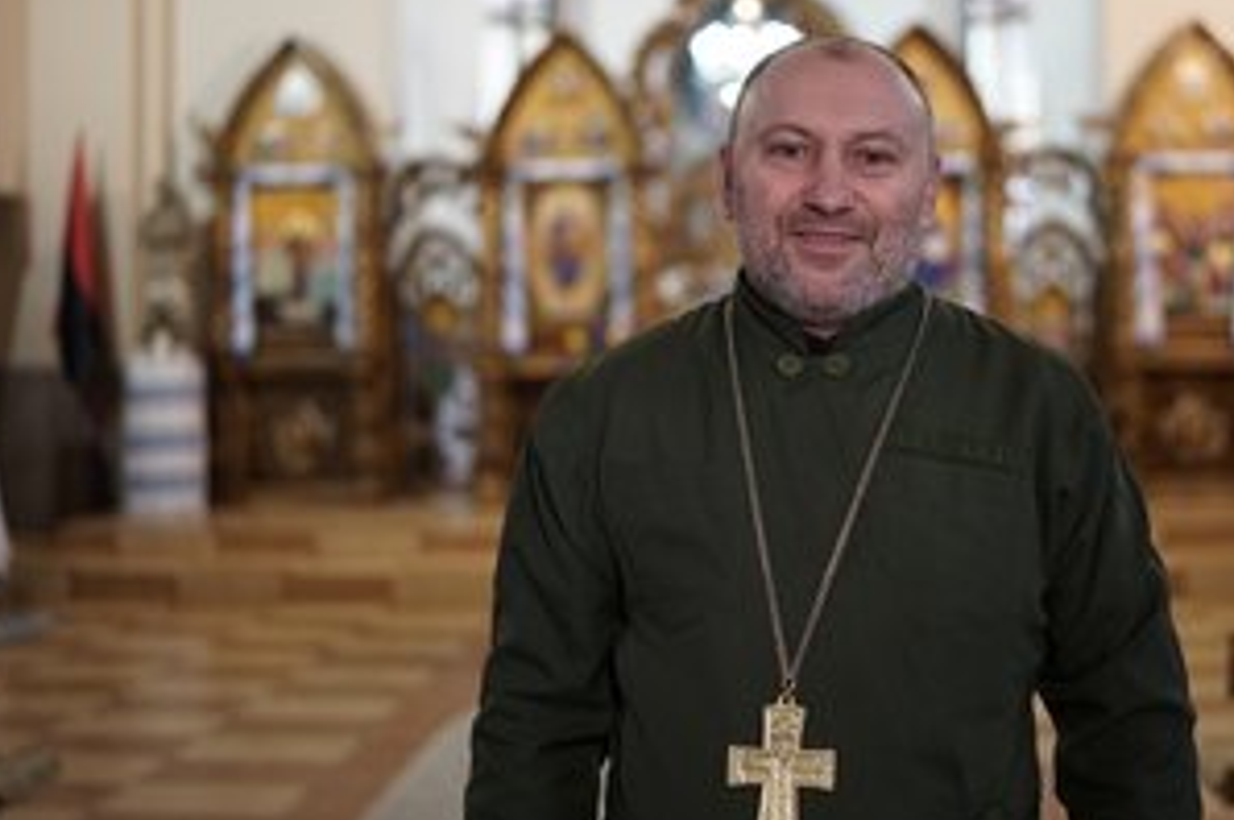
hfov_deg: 41.7
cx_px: 770
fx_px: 1609
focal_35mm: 47
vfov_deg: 28.5
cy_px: 335
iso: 500
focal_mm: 35
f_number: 1.4
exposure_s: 1/125
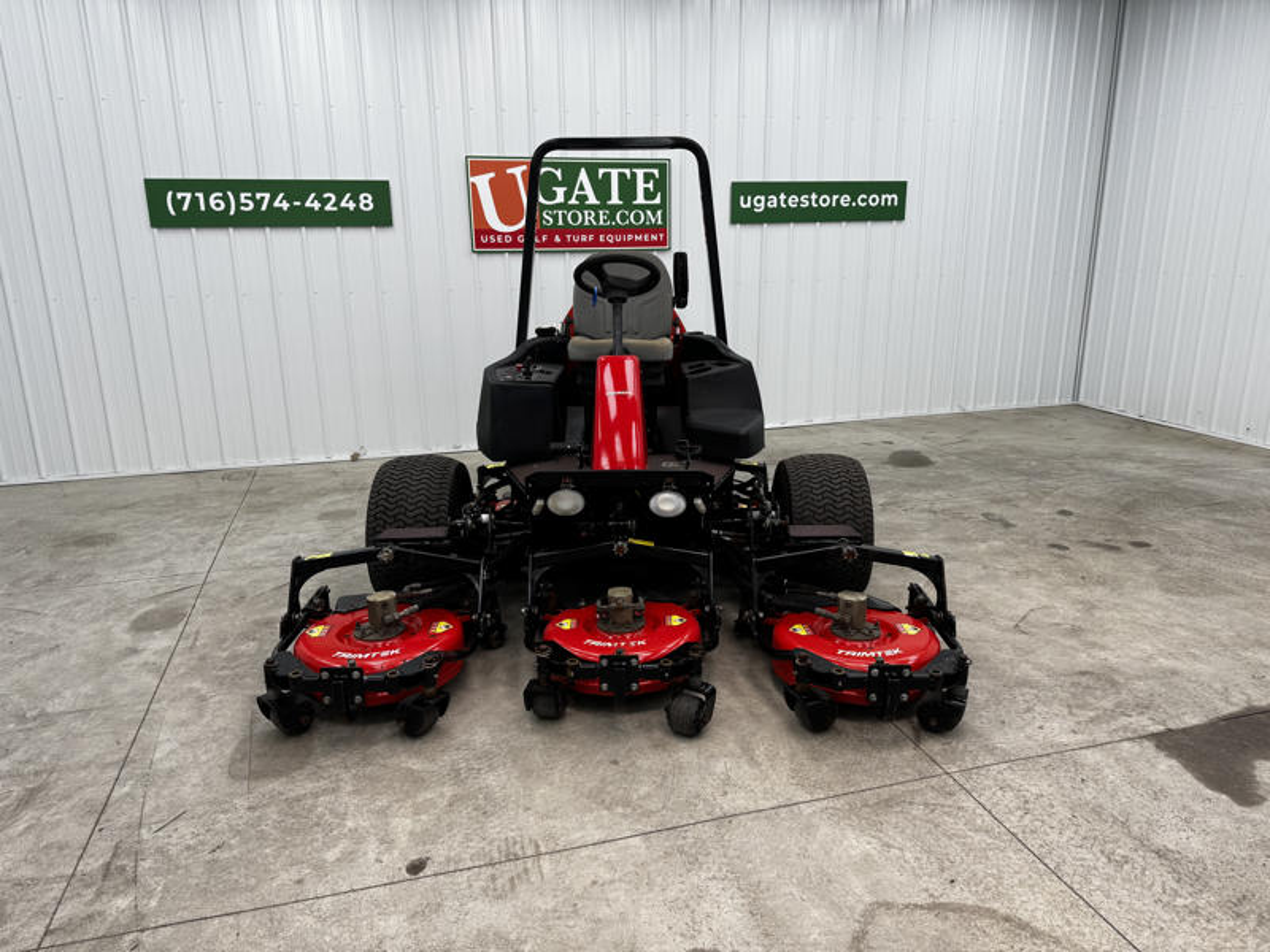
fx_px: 881
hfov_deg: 71.6
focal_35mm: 24
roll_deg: +0.2
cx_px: 635
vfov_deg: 56.8
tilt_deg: -15.9
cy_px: 476
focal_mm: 6.76
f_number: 1.78
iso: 64
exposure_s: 1/120
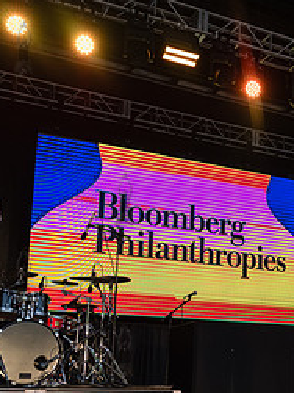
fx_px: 680
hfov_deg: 22.9
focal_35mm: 60
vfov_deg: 31.8
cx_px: 325
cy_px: 275
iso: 1000
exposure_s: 1/2000
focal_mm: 27
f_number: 3.2
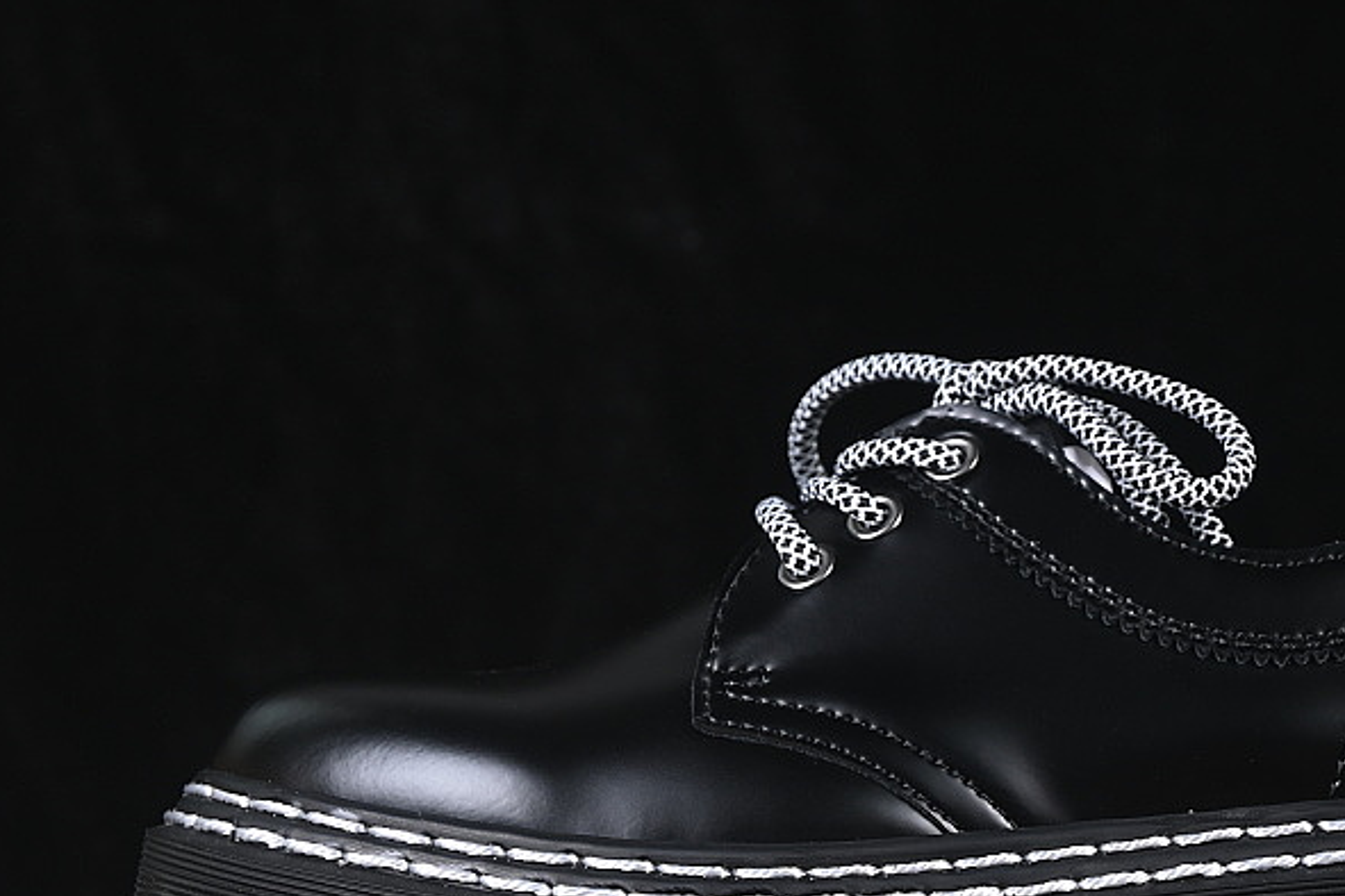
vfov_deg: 10.0
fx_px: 5118
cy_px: 564
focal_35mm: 137
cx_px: 944
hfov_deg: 14.9
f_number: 6.3
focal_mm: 50
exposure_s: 1/60
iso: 160
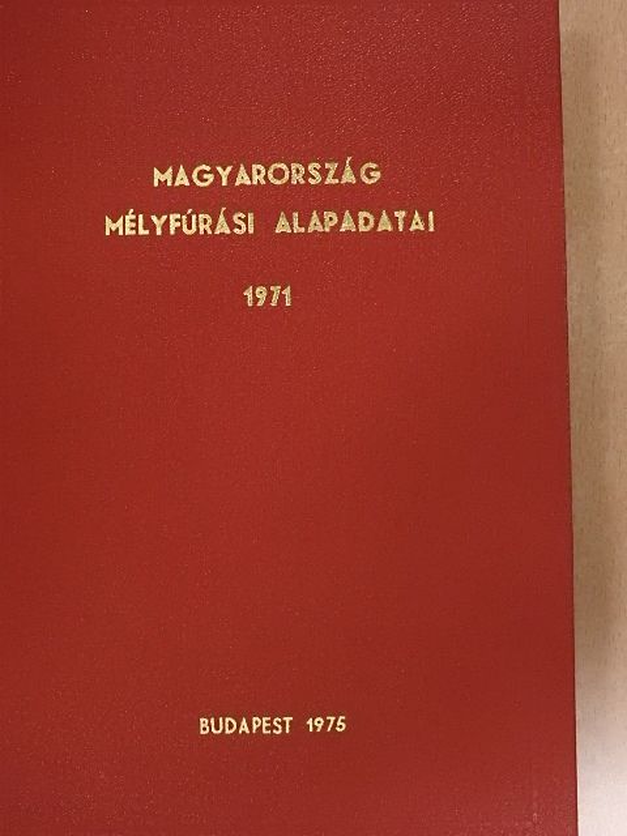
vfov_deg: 34.9
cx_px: 314
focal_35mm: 55
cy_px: 418
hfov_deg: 26.6
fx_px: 1328
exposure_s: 1/80
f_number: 4
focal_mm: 9.9
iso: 1600
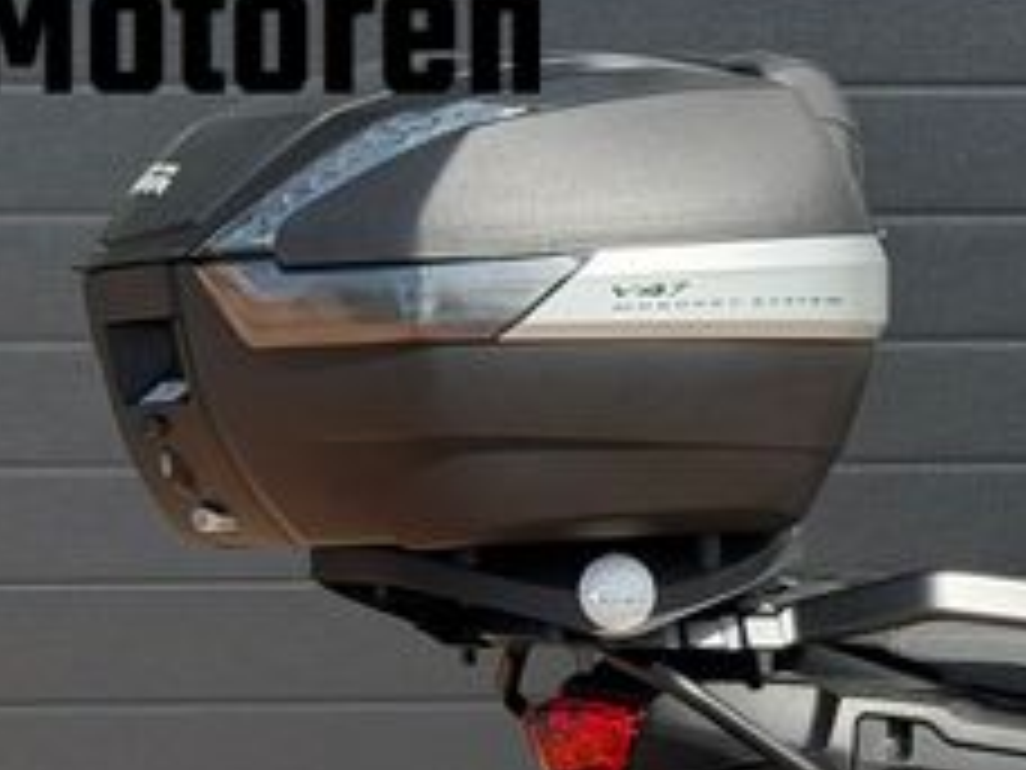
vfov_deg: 10.8
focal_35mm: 135
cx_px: 1404
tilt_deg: -16.5
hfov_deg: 13.9
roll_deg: -0.3
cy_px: 874
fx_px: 4001
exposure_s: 1/2976
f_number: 1.78
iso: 80
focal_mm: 6.76
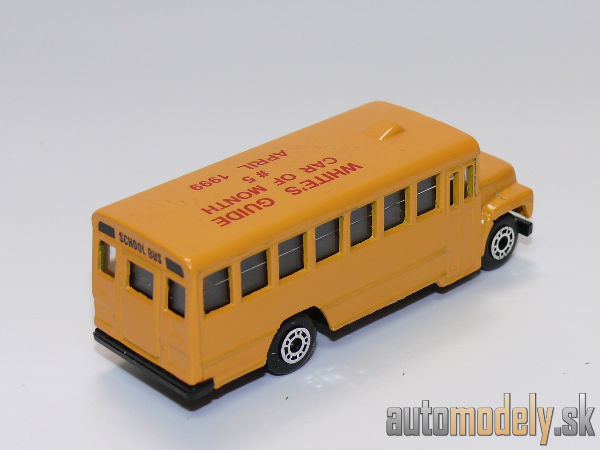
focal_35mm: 97
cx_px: 300
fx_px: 1681
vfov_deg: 15.2
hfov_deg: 20.2
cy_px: 225
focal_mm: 13.1
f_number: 4
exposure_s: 1/30
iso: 100
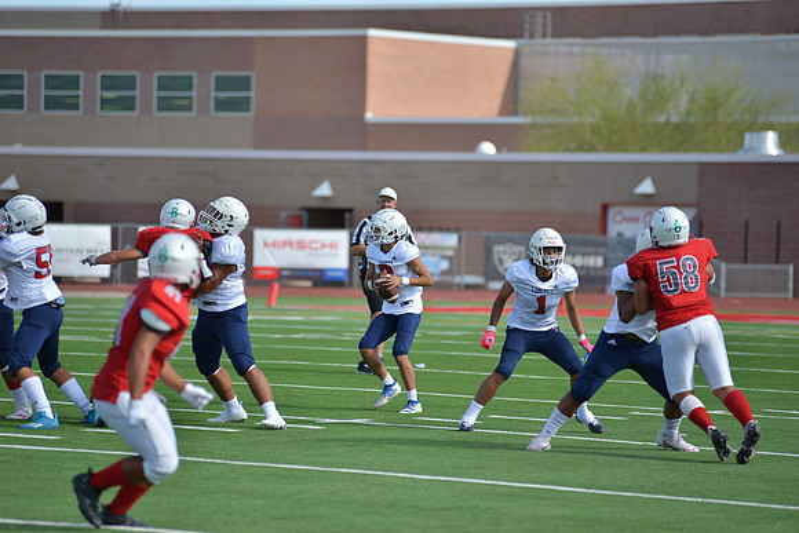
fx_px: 4440
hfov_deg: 10.3
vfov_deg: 6.9
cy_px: 266
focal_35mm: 200
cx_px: 400
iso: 110
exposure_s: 1/1600
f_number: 2.8
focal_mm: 200
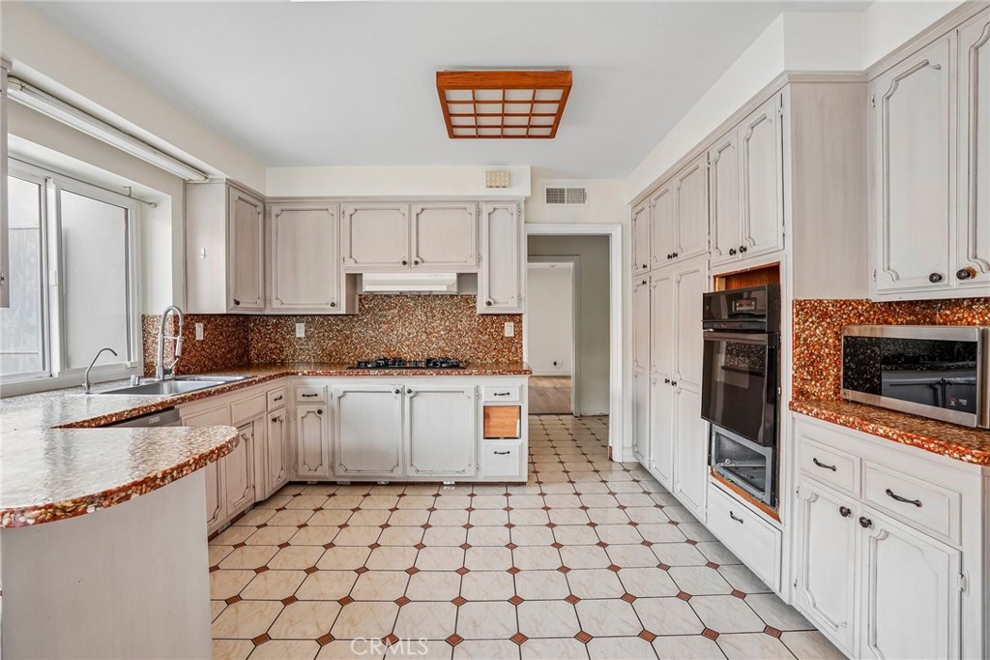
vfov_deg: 73.7
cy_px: 330
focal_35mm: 16
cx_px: 495
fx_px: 440
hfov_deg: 96.8
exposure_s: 1/2.5
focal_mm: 16
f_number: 8
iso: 400
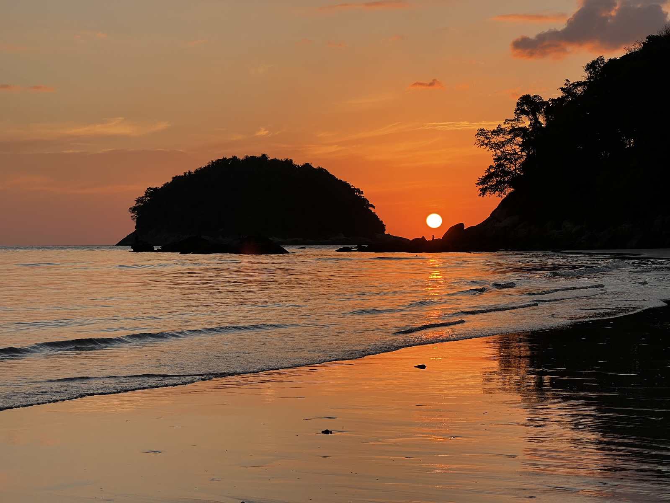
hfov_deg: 25.3
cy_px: 252
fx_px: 1490
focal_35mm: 77
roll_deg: +0.1
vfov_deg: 19.1
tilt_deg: +0.3
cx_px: 335
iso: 32
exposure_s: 1/368
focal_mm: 9
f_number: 2.8
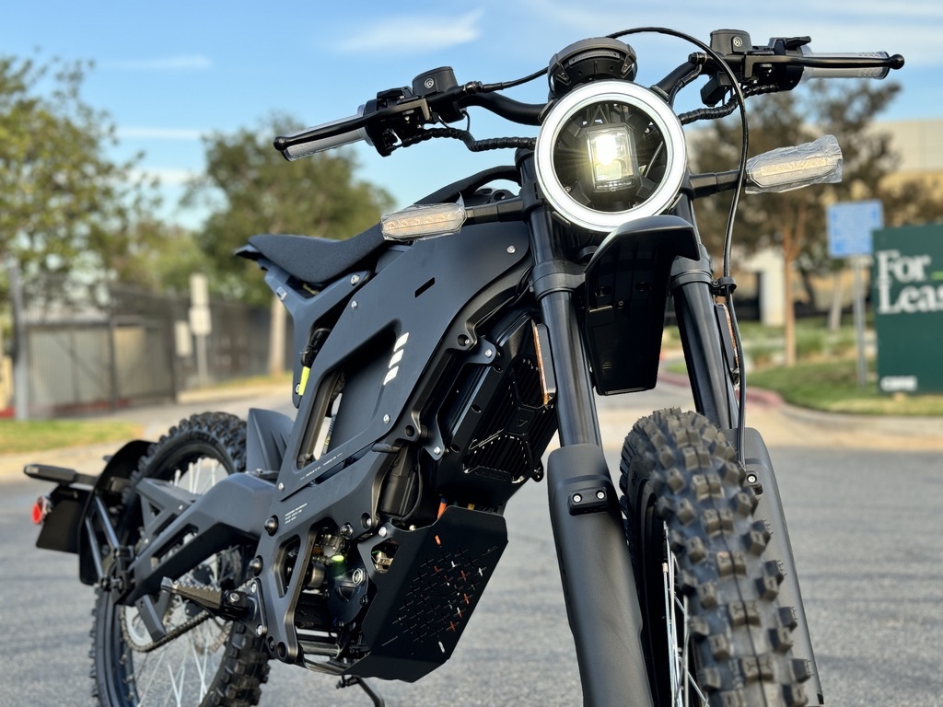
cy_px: 354
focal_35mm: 48
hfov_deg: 39.7
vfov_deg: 30.3
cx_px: 472
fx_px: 1308
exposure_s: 1/275
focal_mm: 6.76
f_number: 1.78
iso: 64
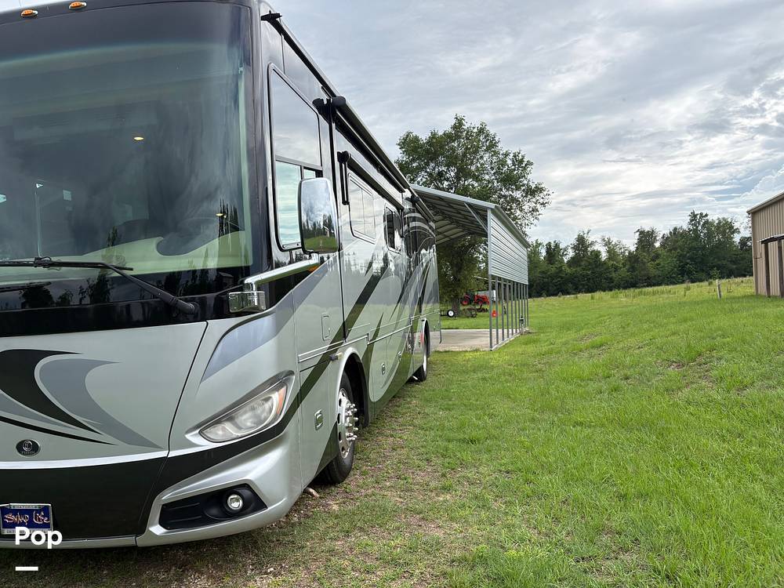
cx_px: 392
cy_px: 294
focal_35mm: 26
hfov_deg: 67.3
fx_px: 589
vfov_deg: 53.1
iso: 50
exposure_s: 1/3125
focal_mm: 5.96
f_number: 1.6
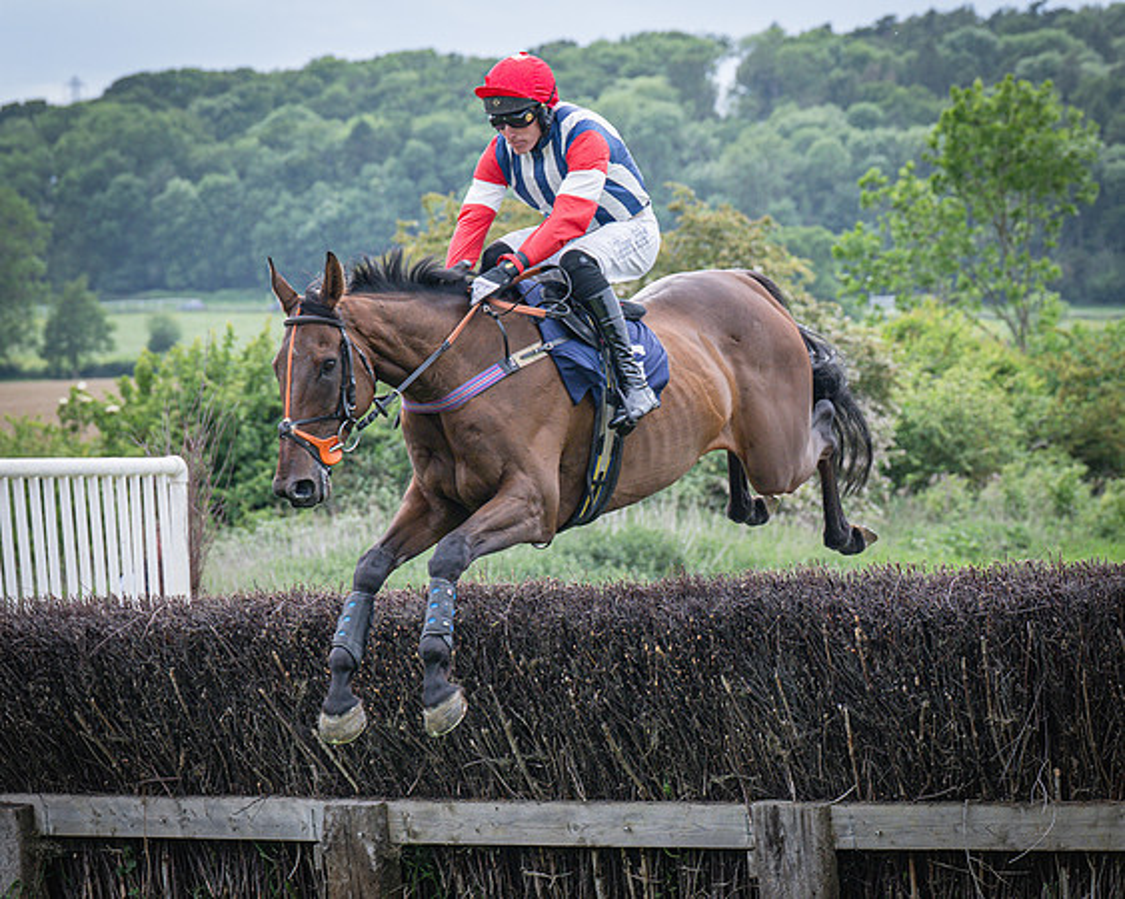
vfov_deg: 11.6
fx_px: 4434
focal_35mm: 133
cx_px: 546
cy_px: 467
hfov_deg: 14.5
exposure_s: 1/1600
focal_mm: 70
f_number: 3.5
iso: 400
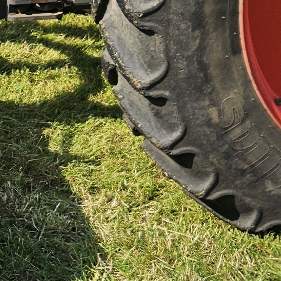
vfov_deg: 15.2
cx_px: -237
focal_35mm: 113
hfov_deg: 13.7
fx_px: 1038
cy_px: 267
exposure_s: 1/1480
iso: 25
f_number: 1.8
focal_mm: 5.4
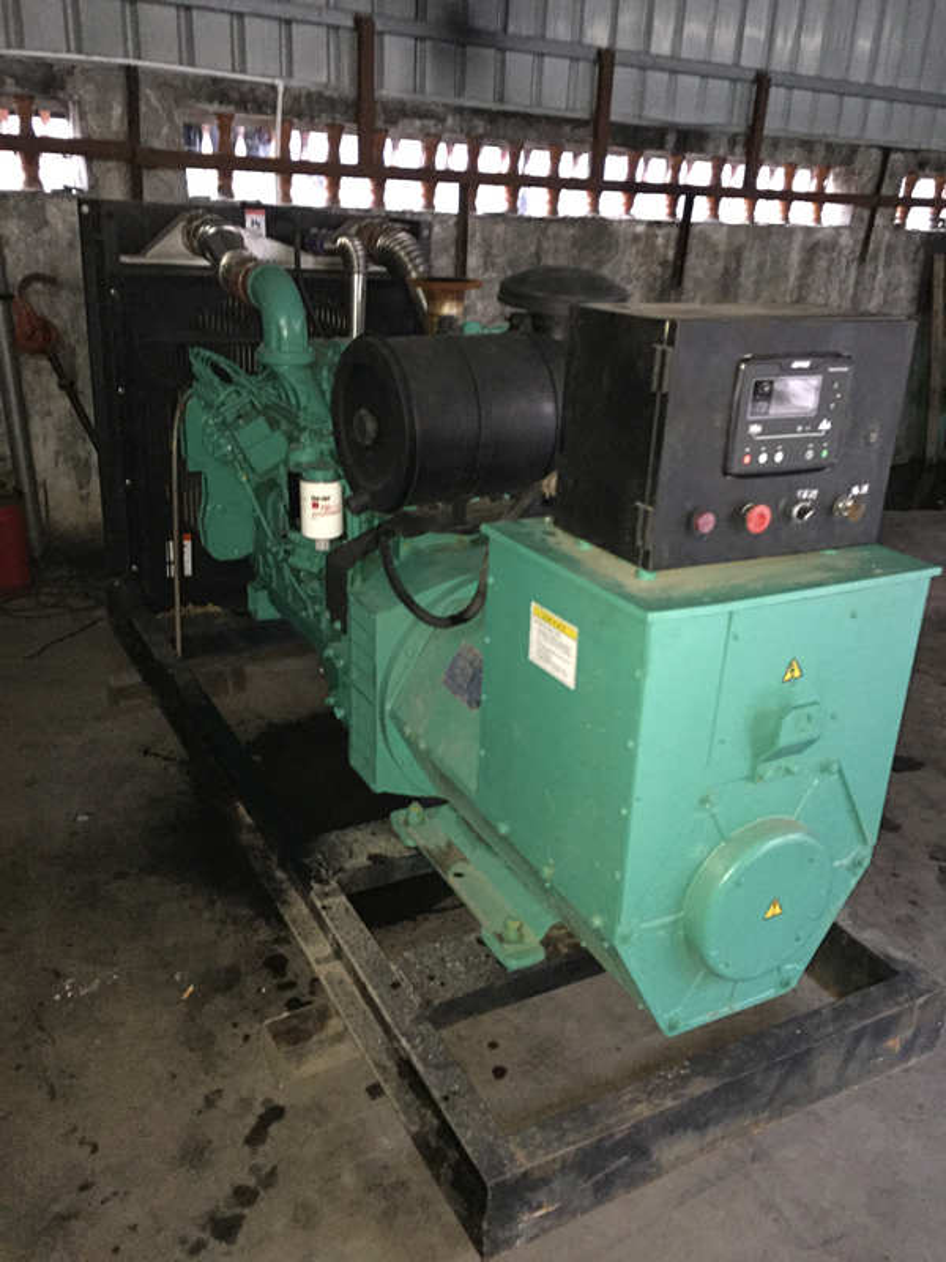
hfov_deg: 48.2
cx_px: 473
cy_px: 631
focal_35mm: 29
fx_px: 1057
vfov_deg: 61.7
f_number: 2.2
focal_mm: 4.15
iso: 640
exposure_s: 1/17
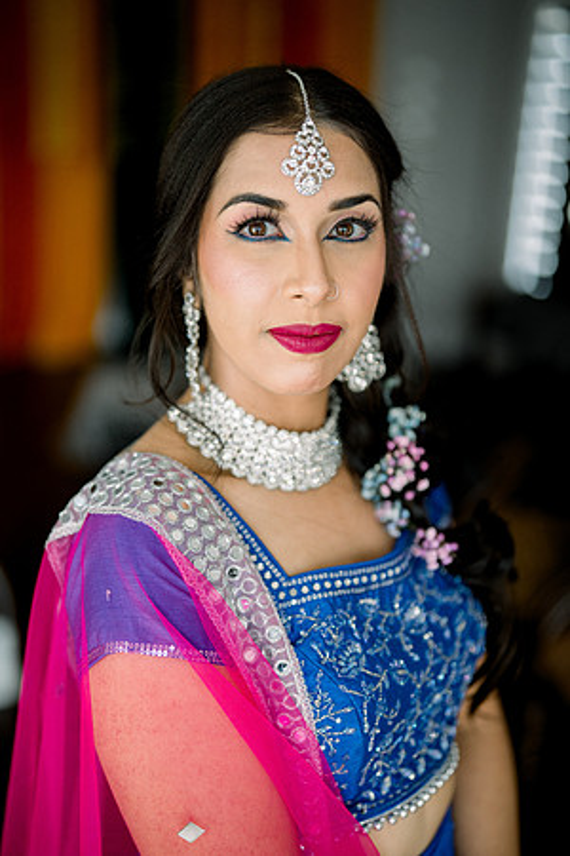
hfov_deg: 27.0
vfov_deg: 39.6
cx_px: 285
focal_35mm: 50
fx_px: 1187
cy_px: 428
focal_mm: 50
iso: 320
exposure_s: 1/160
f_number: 1.4
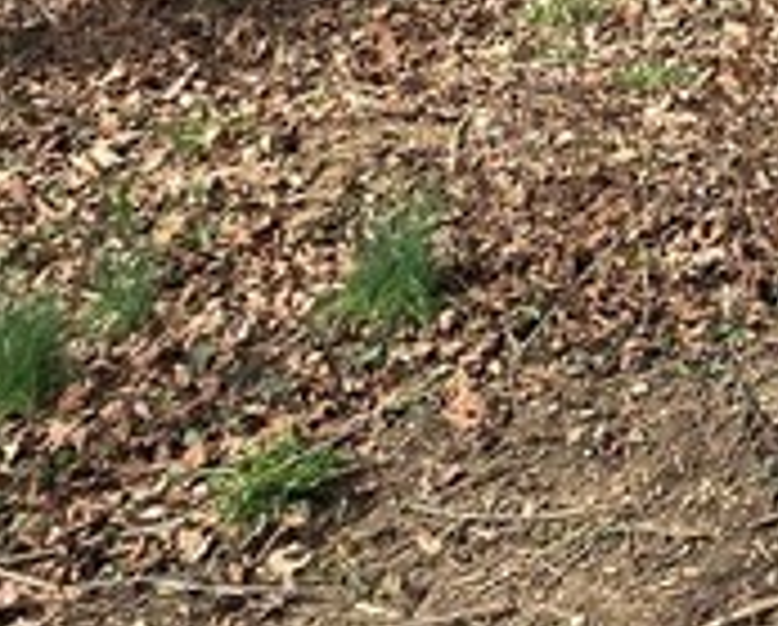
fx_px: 1730
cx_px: 1178
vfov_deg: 18.5
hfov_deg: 21.2
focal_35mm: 75
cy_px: -266
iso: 50
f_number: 2.2
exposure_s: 1/1406
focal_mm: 2.2
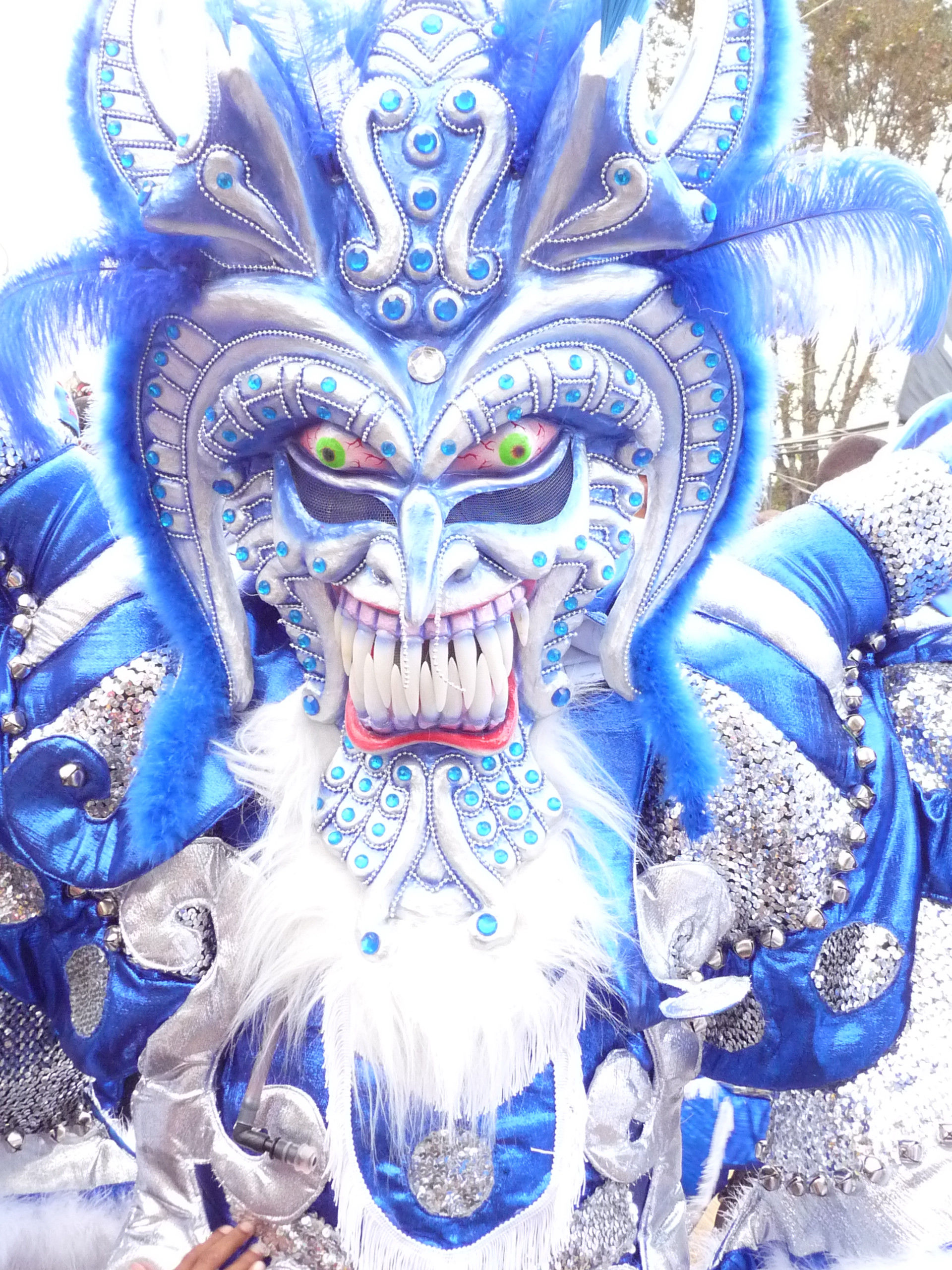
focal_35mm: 39
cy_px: 635
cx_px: 476
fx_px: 1430
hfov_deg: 36.8
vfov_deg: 47.9
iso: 400
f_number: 2.8
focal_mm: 4.8
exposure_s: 1/125
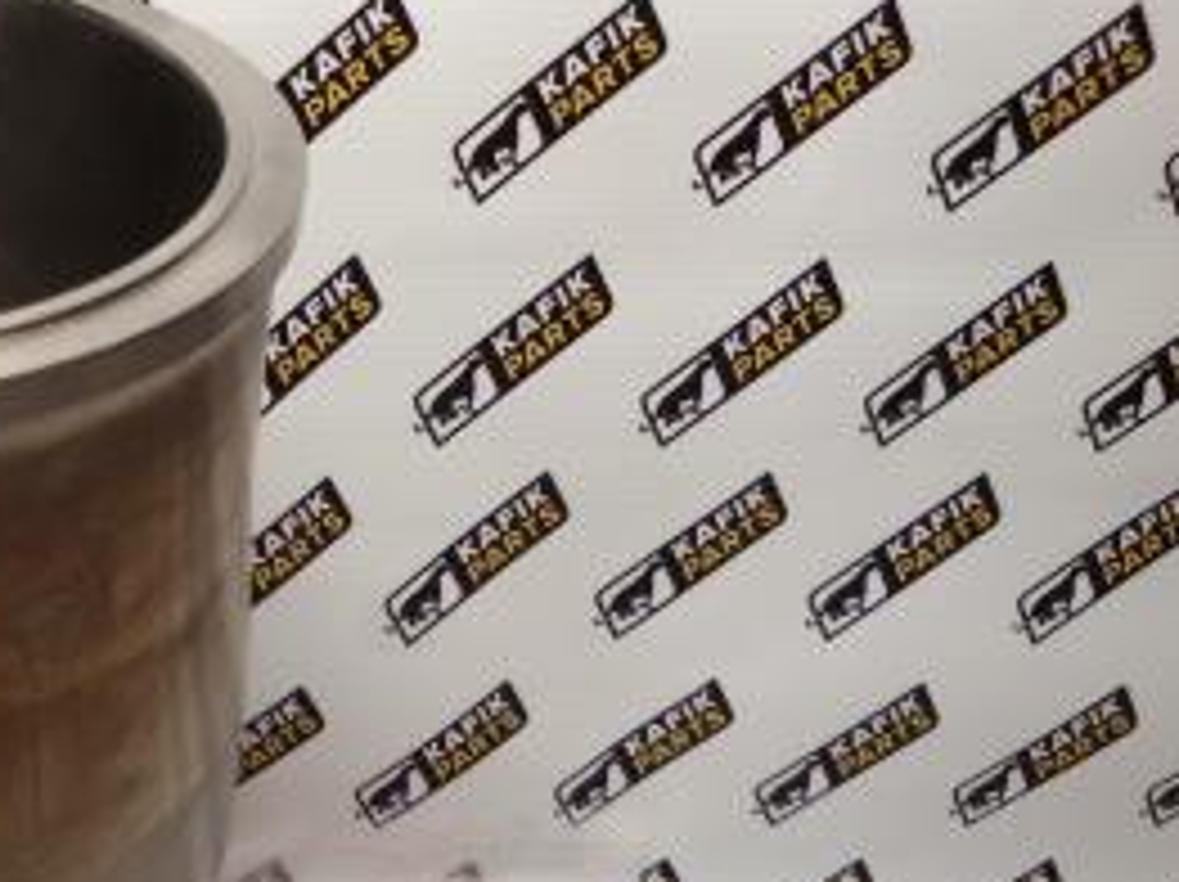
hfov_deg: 28.4
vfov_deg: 22.3
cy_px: 812
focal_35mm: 64
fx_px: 2178
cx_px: 0
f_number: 2.4
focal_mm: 2.93
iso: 64
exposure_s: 1/33
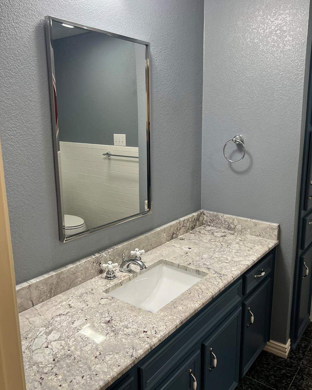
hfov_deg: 48.4
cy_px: 188
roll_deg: -0.1
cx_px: 171
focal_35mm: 30
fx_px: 346
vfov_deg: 58.8
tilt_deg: -7.8
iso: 80
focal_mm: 5.7
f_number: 1.5
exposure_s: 1/60
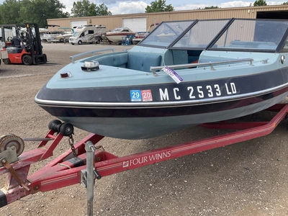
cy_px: 108
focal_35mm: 29
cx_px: 144
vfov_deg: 48.2
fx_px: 241
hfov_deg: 61.7
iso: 25
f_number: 1.8
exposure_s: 1/842
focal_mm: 3
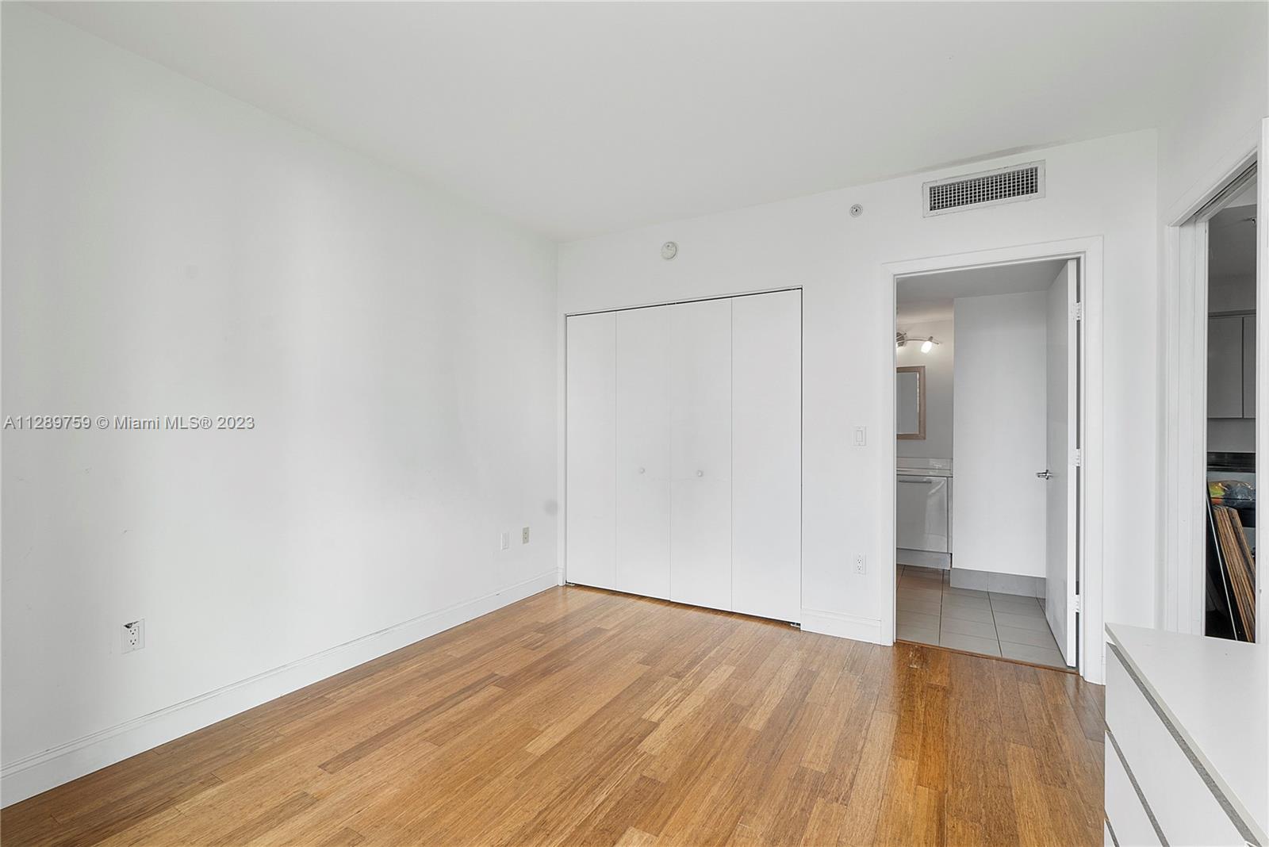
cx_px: 634
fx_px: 529
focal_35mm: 15
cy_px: 424
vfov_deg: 77.4
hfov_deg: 100.4
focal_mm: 10
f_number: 11
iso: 160
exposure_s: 1/13
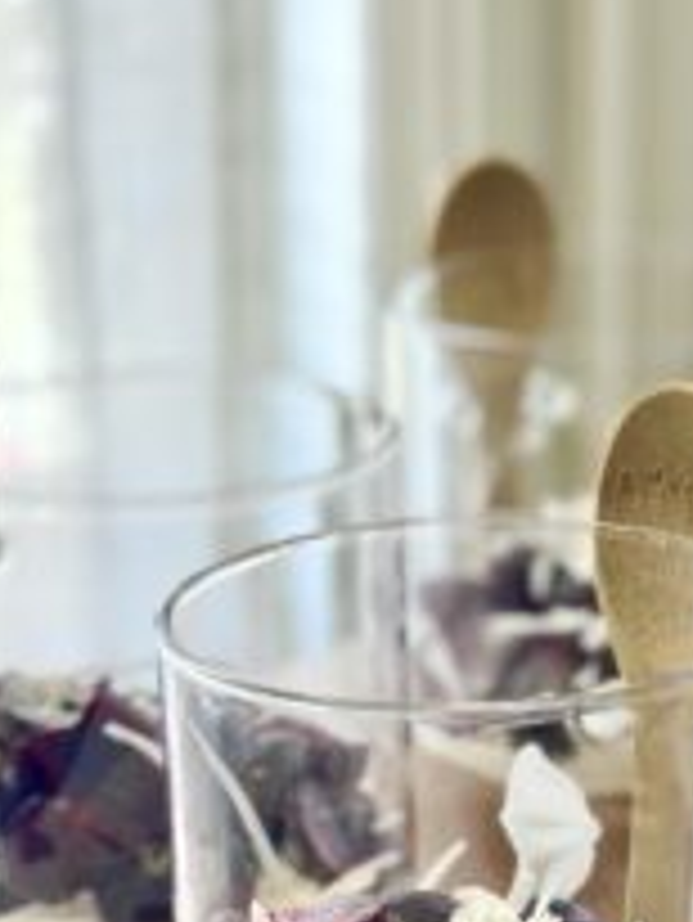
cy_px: 729
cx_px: 673
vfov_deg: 16.7
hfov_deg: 12.5
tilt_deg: -20.1
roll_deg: -0.5
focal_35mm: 117
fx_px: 3120
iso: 64
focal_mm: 6.86
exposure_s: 1/175
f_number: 1.78
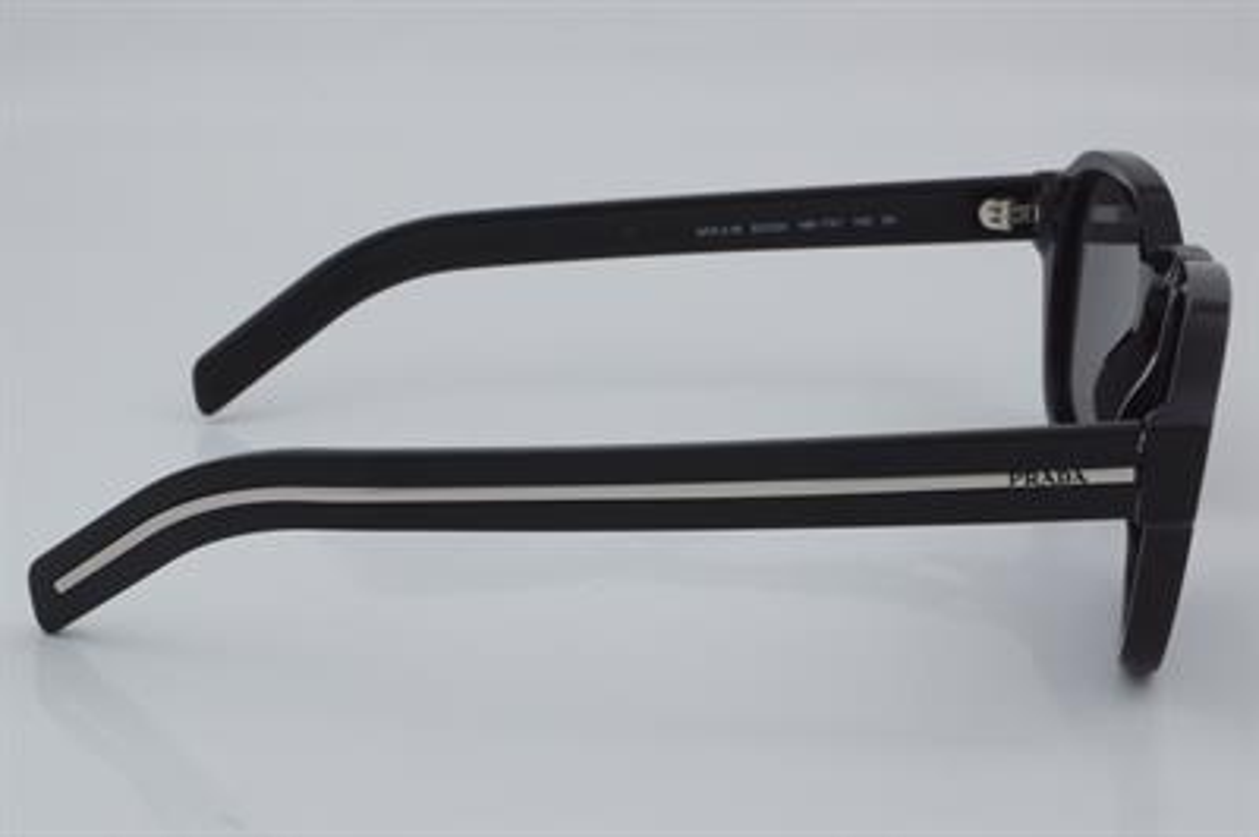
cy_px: 418
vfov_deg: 18.2
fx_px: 2621
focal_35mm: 75
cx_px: 630
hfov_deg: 27.0
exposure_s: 1/4
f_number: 32
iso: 100
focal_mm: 50
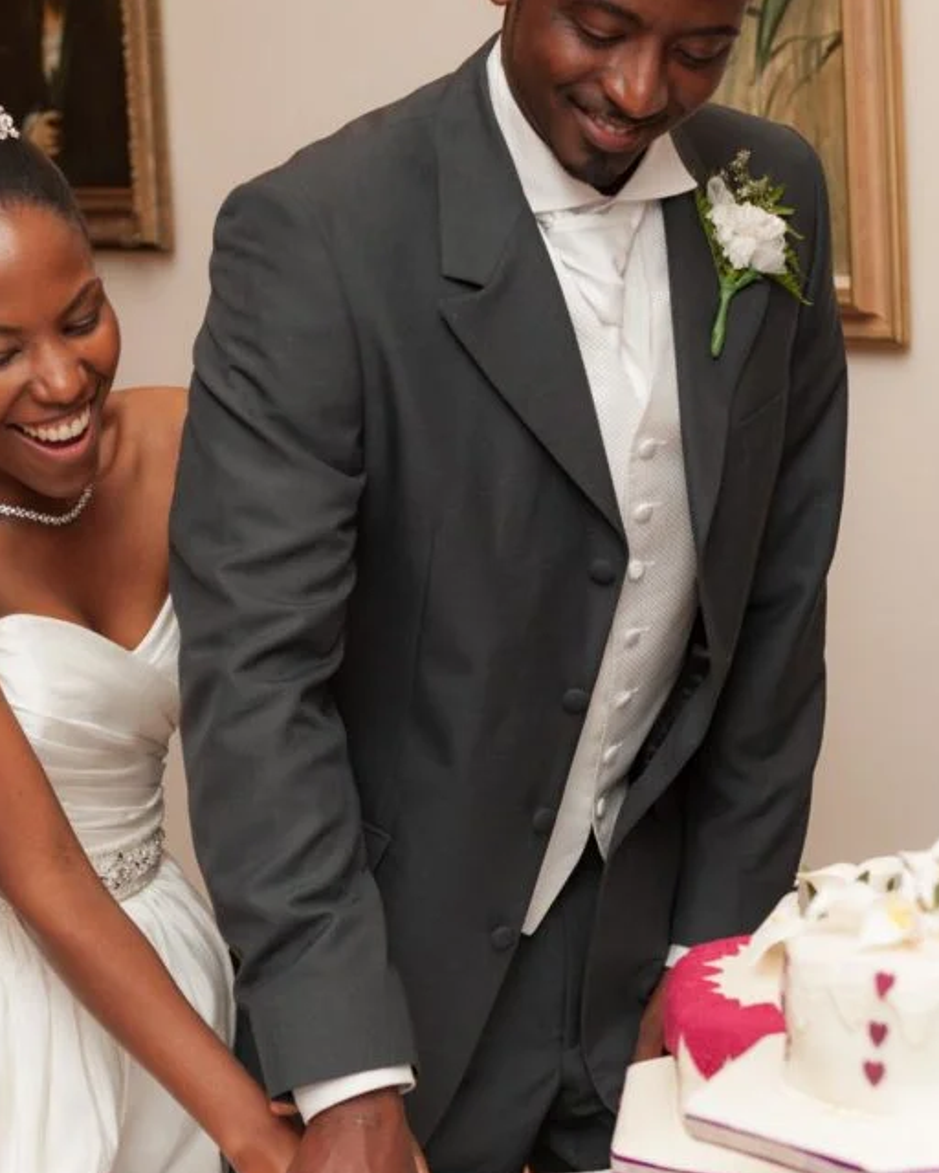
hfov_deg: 17.6
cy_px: 658
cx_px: 325
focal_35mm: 87
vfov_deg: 22.0
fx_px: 3022
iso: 1000
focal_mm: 58
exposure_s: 1/60
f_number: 5
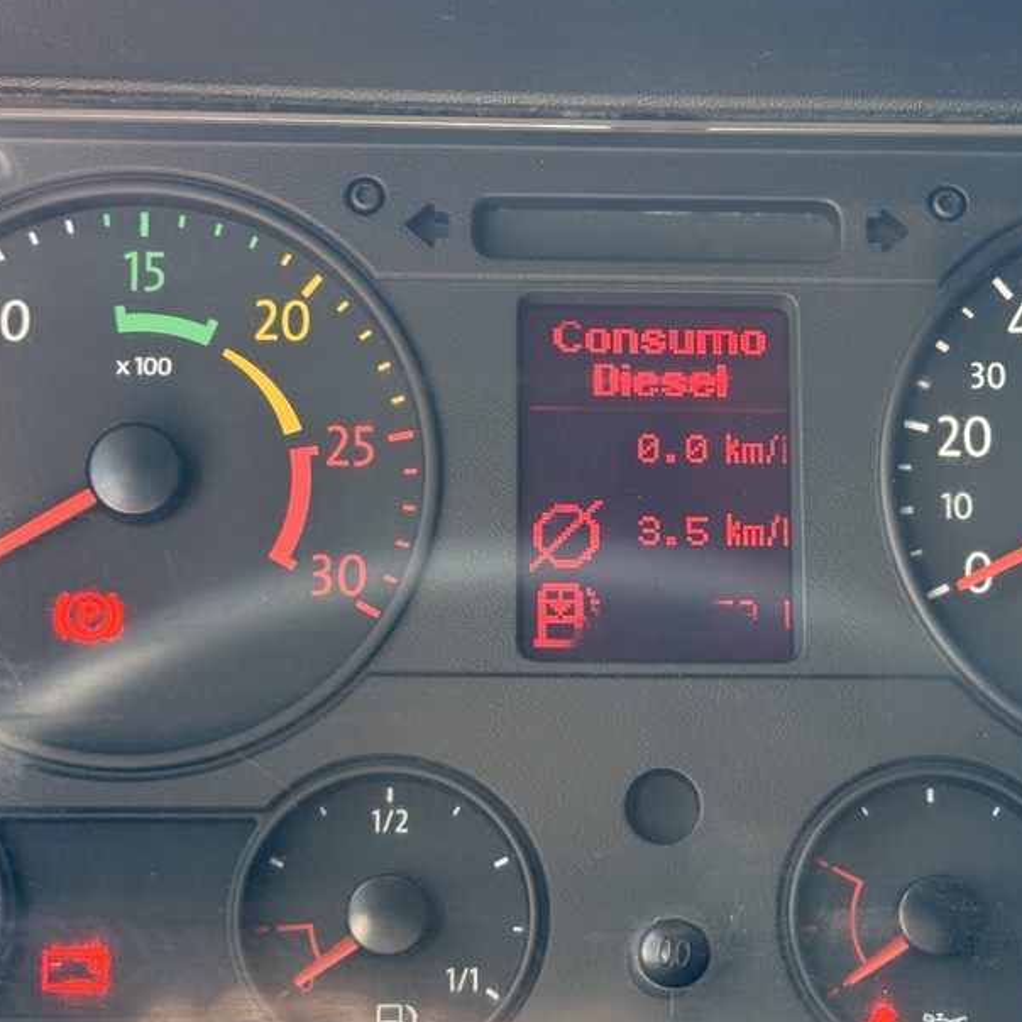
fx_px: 2672
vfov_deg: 21.6
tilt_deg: -24.5
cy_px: 623
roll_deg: -1.3
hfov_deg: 21.6
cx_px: 627
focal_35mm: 80
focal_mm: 6.76
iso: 200
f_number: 1.78
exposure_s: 1/139
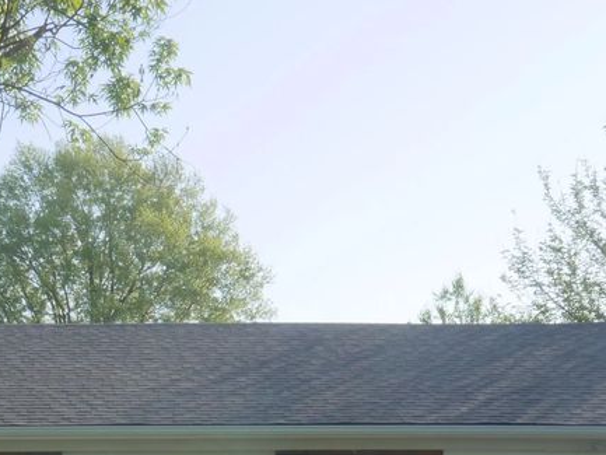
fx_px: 1243
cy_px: 535
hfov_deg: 26.4
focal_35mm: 71
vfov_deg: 19.6
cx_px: 49
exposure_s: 1/60
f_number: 14
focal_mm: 15
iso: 200
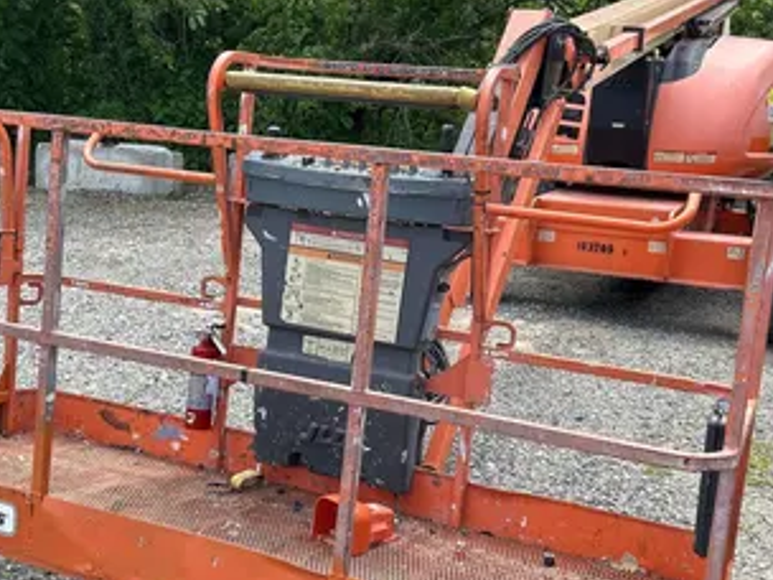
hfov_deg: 40.4
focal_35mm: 47
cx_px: 356
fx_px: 1050
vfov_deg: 30.9
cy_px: 309
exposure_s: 1/1280
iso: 50
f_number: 1.5
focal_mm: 5.7
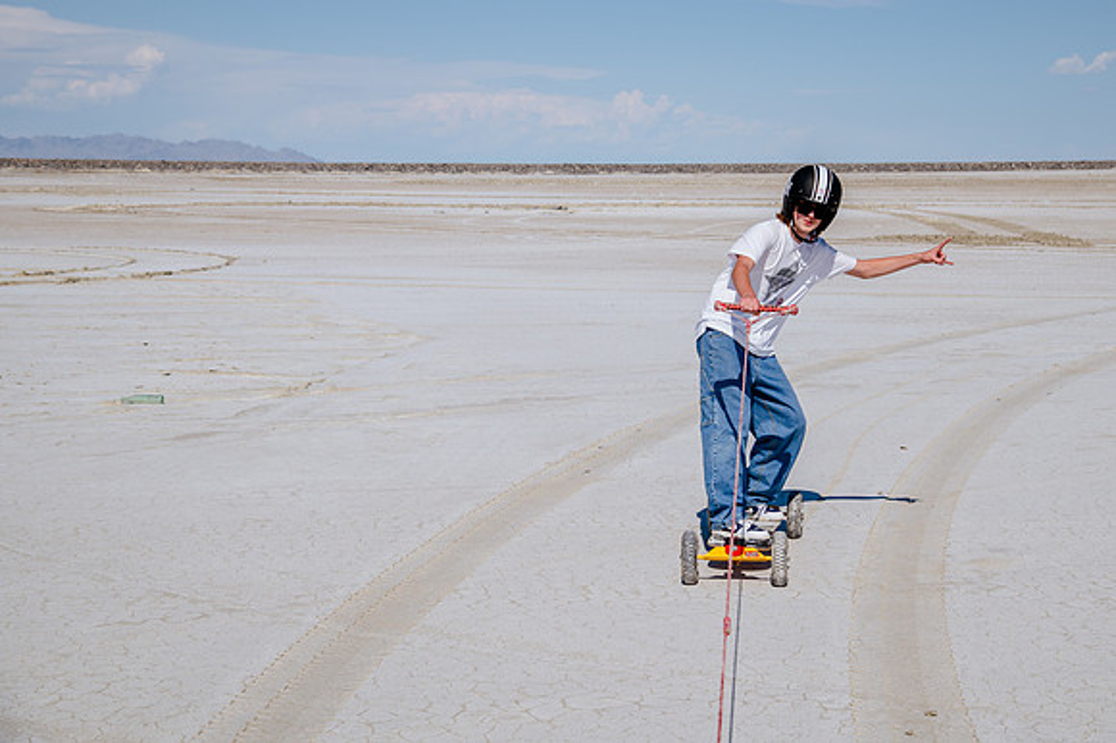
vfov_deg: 20.3
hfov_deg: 30.1
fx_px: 2072
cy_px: 316
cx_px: 637
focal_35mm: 67
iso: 160
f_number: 6.3
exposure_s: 1/1250
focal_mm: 58
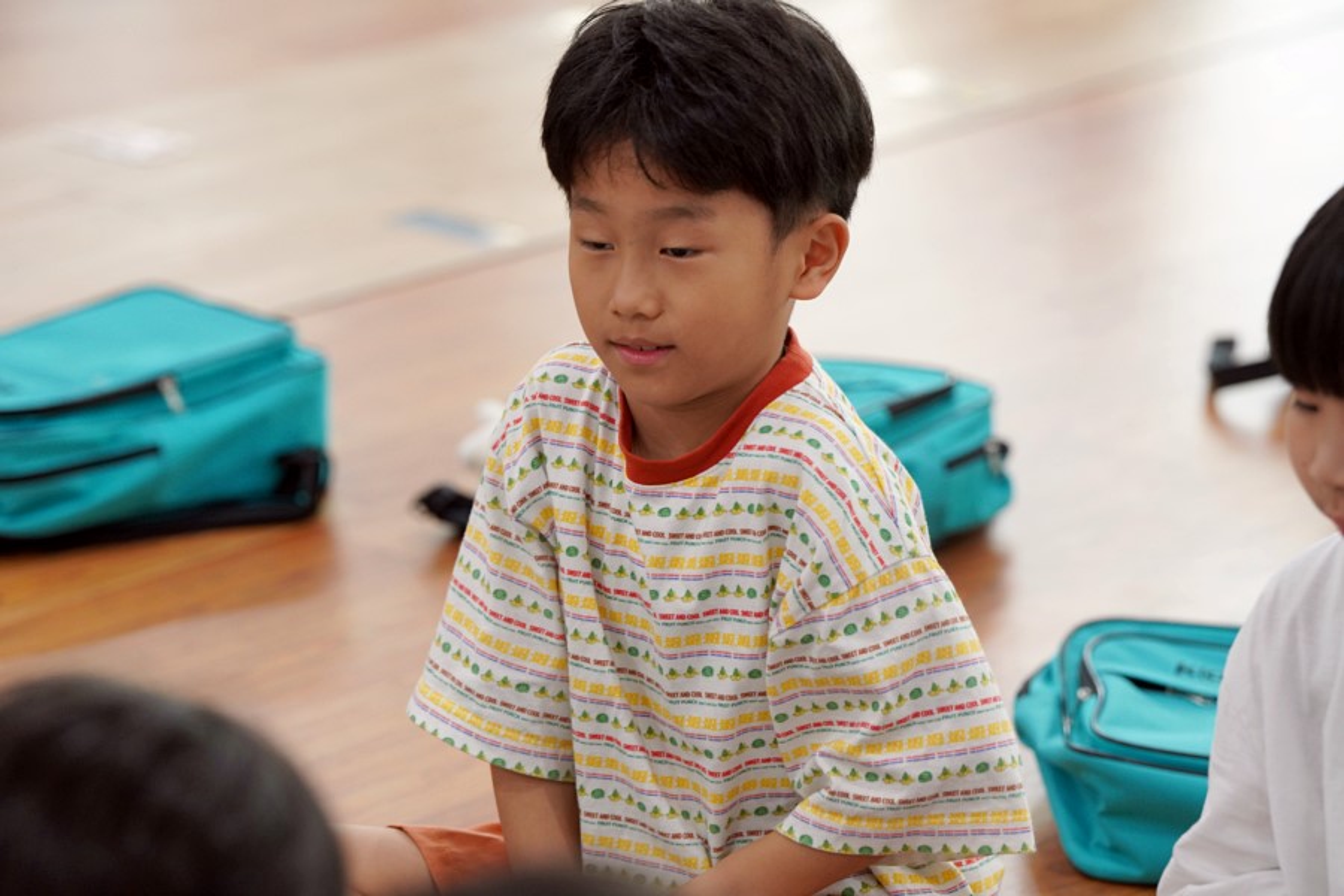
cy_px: 448
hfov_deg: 14.6
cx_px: 672
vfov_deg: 9.7
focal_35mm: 141
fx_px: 5264
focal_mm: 141
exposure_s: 1/160
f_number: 4
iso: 1250
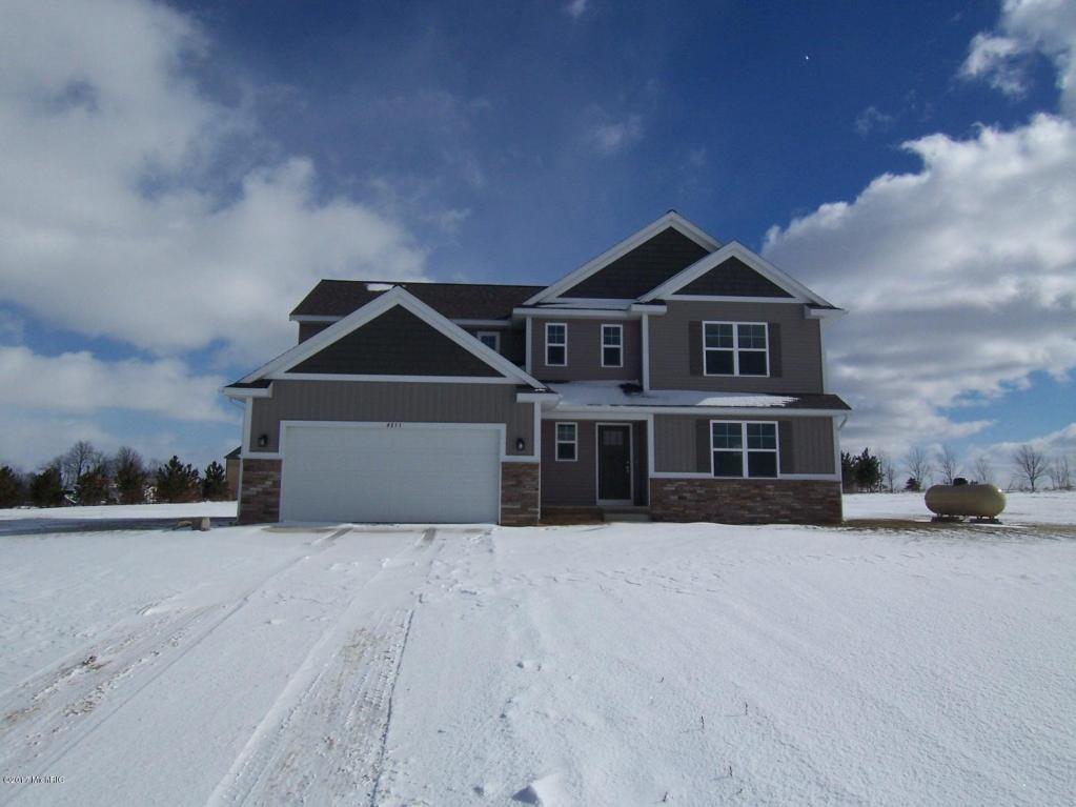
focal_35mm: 23
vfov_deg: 58.9
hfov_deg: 73.9
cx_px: 538
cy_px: 404
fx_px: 715
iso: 64
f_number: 5.6
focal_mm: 3.8
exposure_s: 1/1250
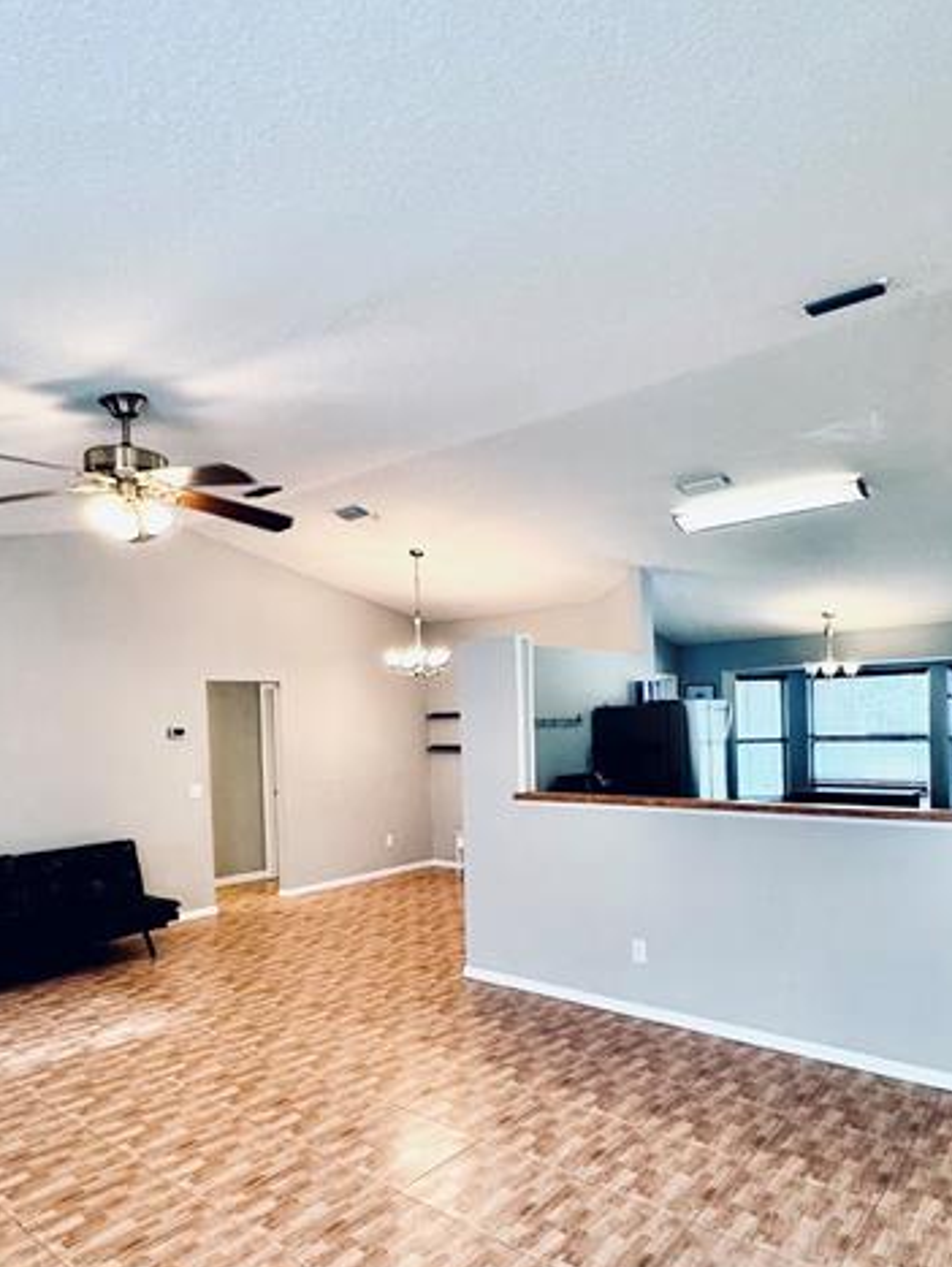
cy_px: 733
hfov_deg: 58.9
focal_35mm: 23
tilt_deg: -1.1
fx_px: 842
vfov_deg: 73.4
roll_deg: +1.4
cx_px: 496
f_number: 2.2
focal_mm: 2.22
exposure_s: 1/120
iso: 250
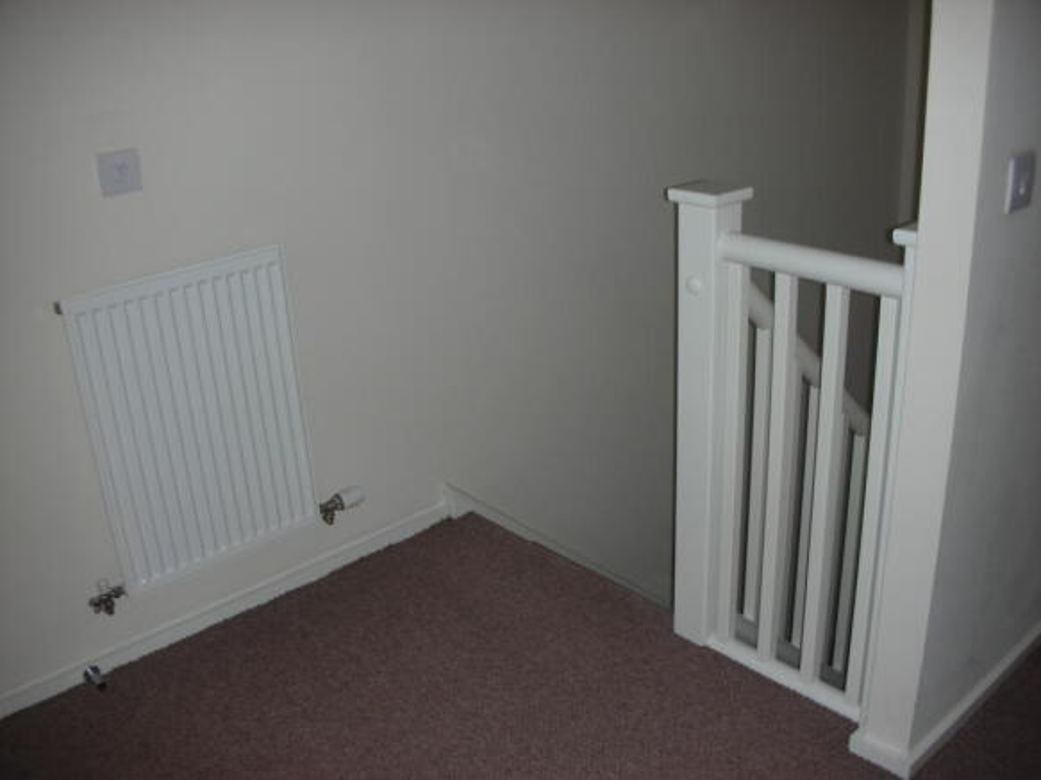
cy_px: 390
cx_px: 520
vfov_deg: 40.7
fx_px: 1052
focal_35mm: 35
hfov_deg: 52.6
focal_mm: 5.8
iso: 50
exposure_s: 1/60.1
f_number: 3
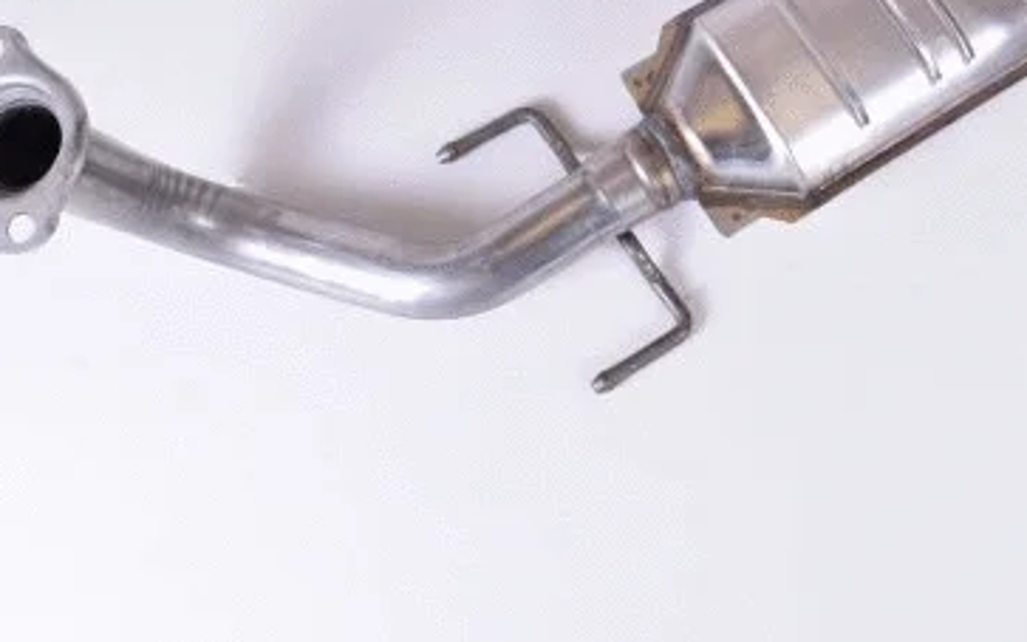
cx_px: 738
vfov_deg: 24.1
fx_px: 1479
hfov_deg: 37.6
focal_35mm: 53
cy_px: 117
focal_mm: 21
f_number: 16
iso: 400
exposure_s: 1/80
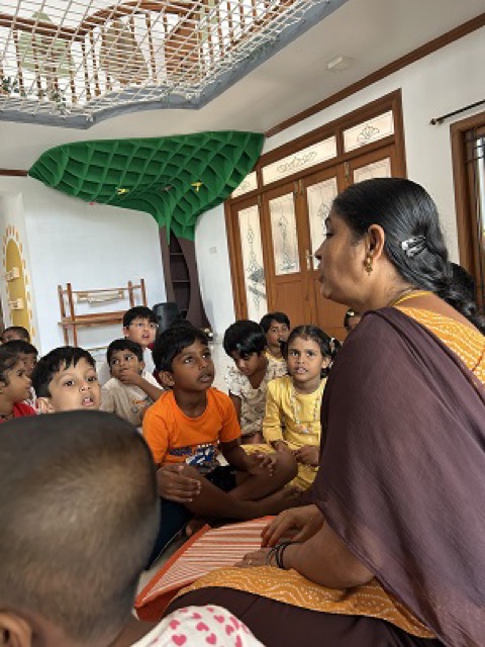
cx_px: 242
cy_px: 324
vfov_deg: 67.3
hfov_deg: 53.1
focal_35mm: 26
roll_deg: +5.9
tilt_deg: -3.7
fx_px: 486
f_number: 1.5
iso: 160
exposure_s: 1/50
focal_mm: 5.7
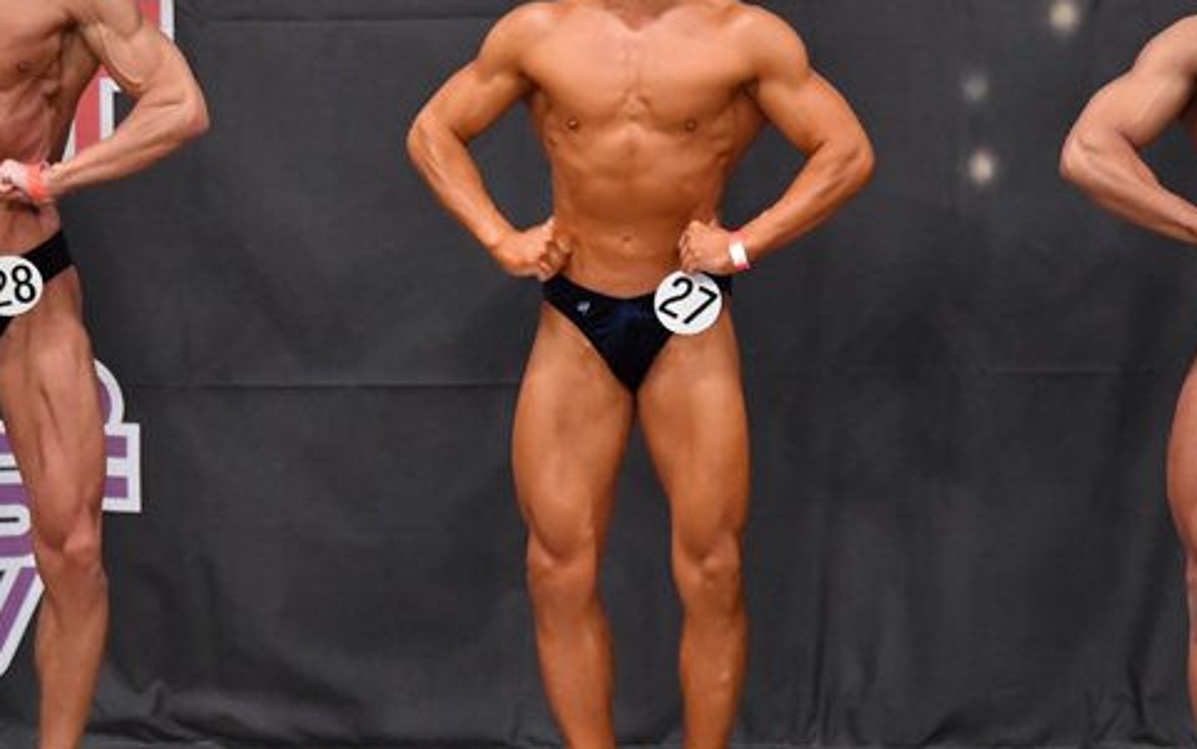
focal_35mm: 369
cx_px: 467
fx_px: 12042
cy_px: 304
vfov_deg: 3.6
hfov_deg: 5.7
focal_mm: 150
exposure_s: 1/400
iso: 5000
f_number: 5.6
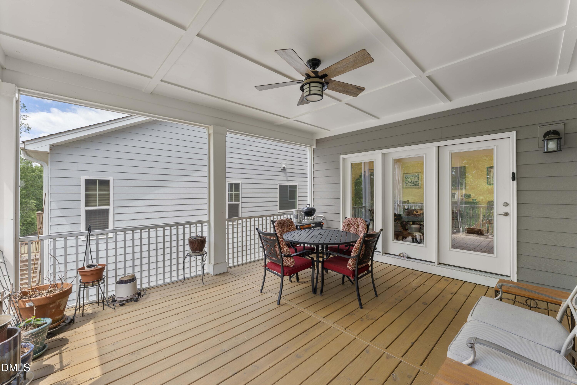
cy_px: 192
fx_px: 224
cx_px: 288
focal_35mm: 14
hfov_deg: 104.3
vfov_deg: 81.2
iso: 100
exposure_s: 1/5
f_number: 9
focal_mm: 14
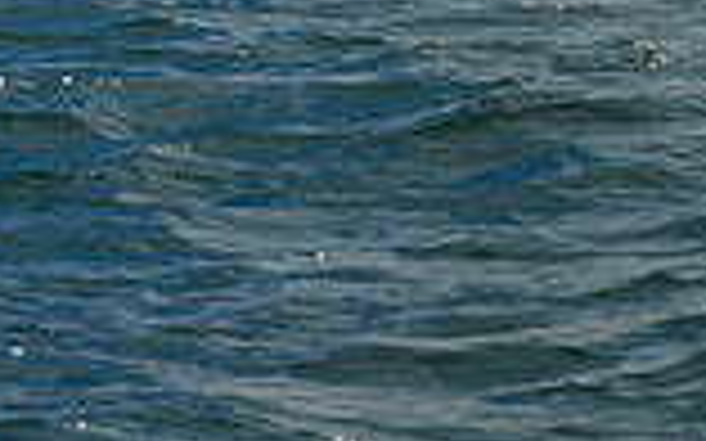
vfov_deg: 4.8
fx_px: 5078
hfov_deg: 7.9
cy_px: -855
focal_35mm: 264
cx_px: -119
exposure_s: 1/800
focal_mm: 70
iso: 400
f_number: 8
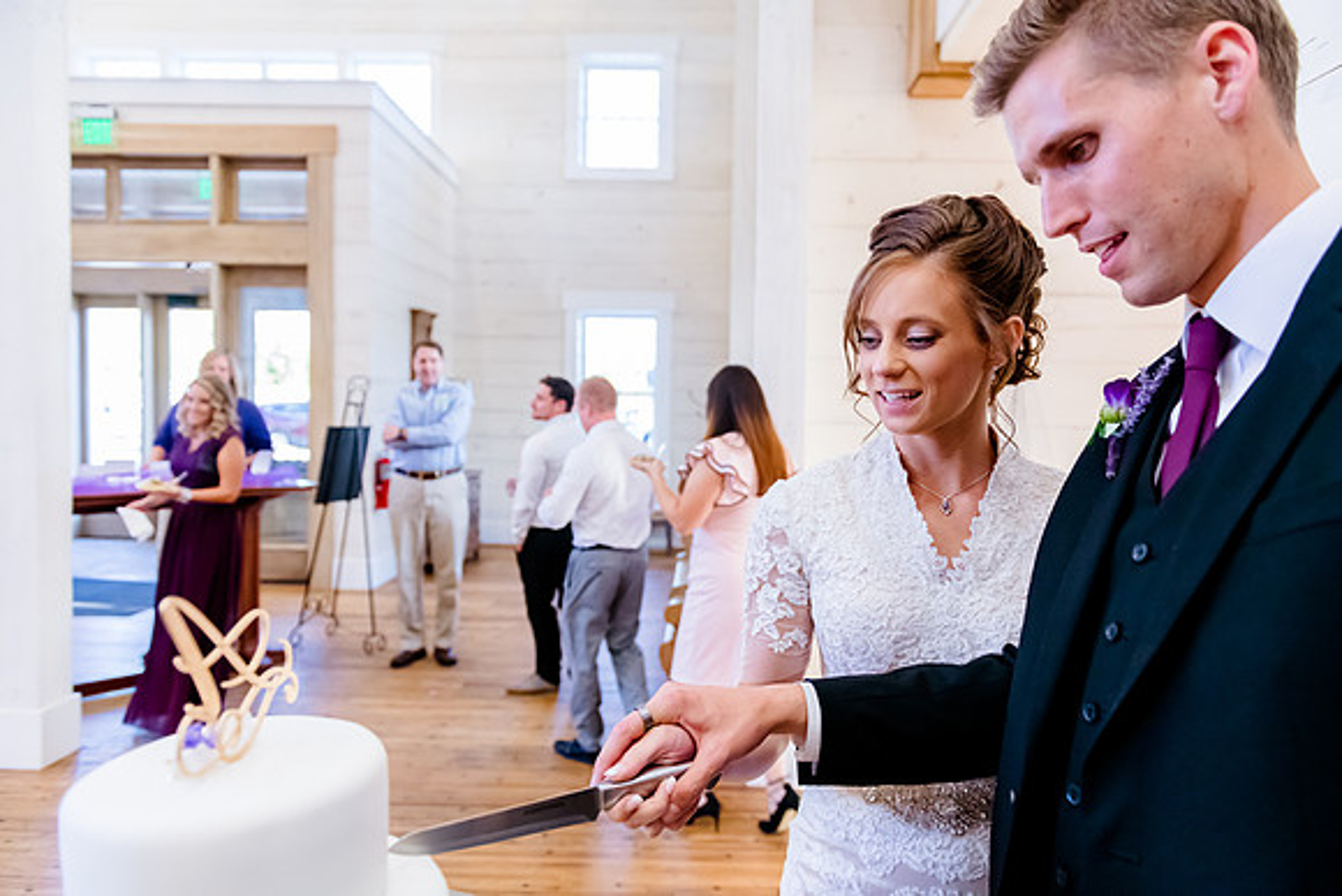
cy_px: 448
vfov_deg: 53.2
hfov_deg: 73.7
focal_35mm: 24
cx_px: 671
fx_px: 895
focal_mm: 24
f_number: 3.2
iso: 3200
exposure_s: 1/400
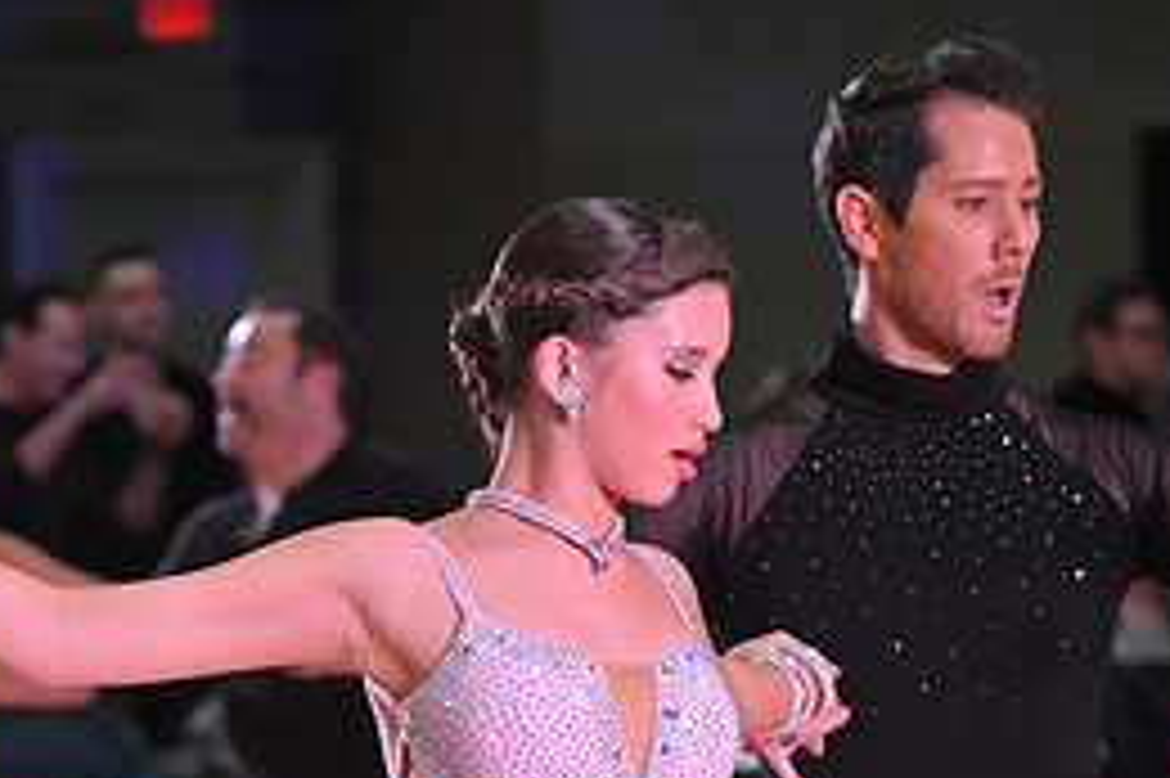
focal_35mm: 301
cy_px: 1214
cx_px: 812
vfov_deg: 4.5
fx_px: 9776
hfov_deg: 6.8
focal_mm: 135
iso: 2000
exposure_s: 1/320
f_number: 5
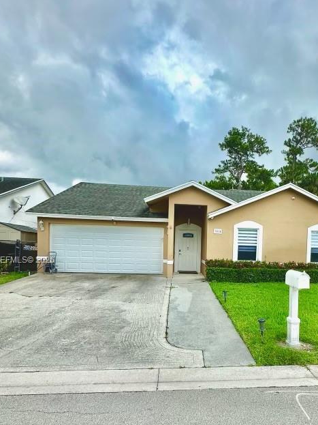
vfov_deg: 72.9
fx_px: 282
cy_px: 261
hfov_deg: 57.8
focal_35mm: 23
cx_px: 207
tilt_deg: -1.1
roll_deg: -0.9
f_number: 2.2
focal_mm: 2.22
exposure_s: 1/1770
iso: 50
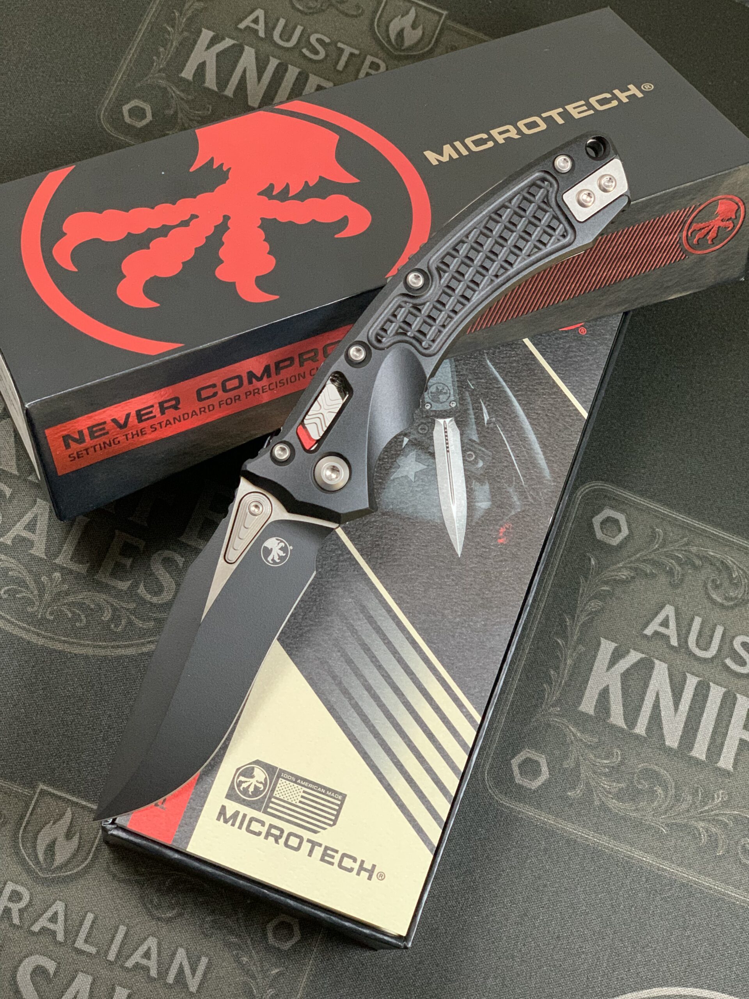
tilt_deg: -72.4
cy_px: 500
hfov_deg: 28.0
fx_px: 1500
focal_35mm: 52
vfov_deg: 36.8
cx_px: 374
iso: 320
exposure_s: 1/50
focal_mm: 6
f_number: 2.4
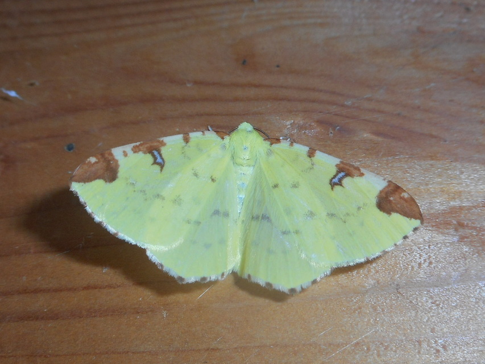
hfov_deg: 54.0
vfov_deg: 41.8
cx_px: 242
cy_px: 182
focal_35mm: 34
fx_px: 476
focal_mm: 6
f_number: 11.9
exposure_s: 1/30
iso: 80
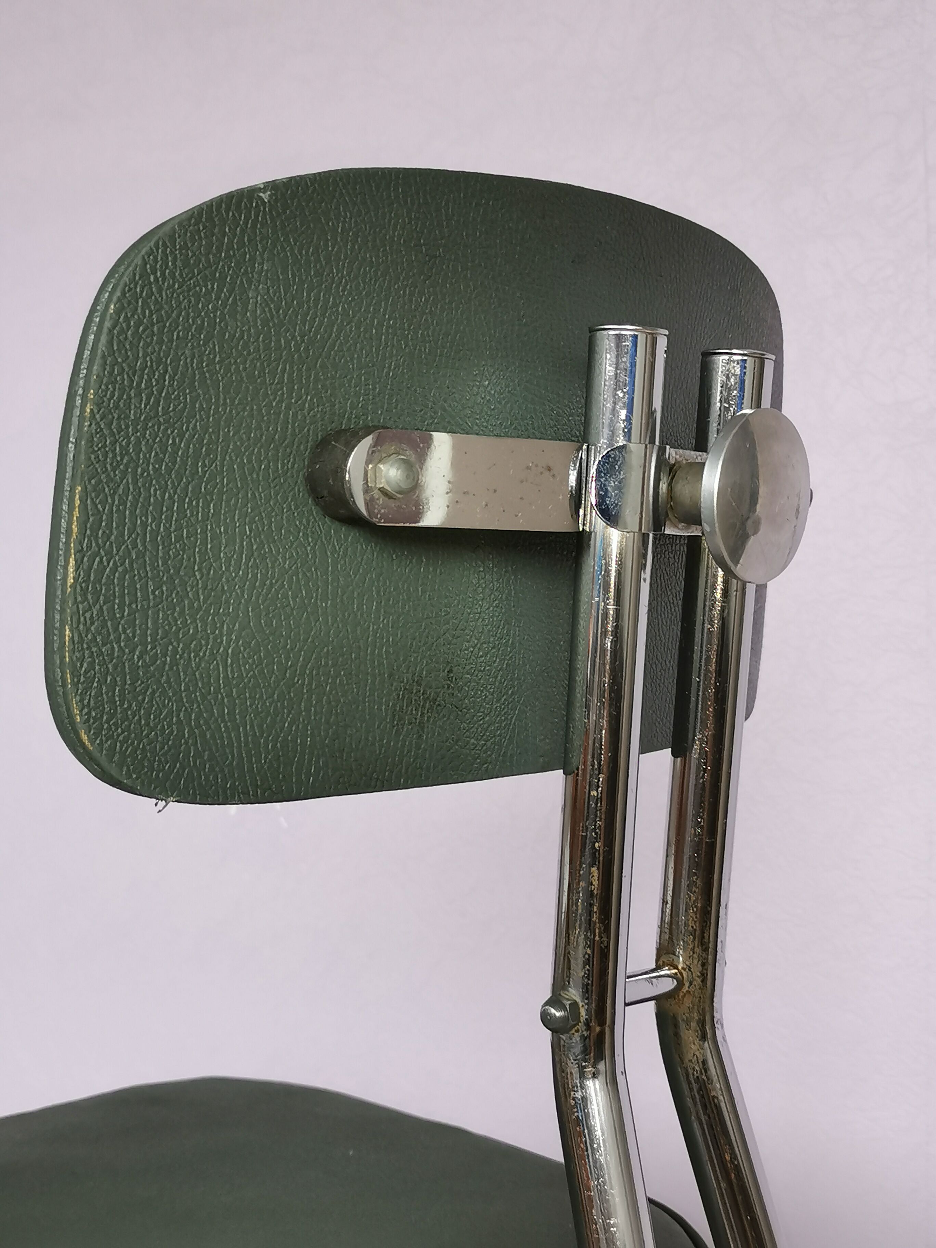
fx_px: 1622
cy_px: 624
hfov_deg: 32.2
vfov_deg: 42.1
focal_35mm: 45
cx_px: 468
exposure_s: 1/50
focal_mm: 5.58
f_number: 1.8
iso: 125
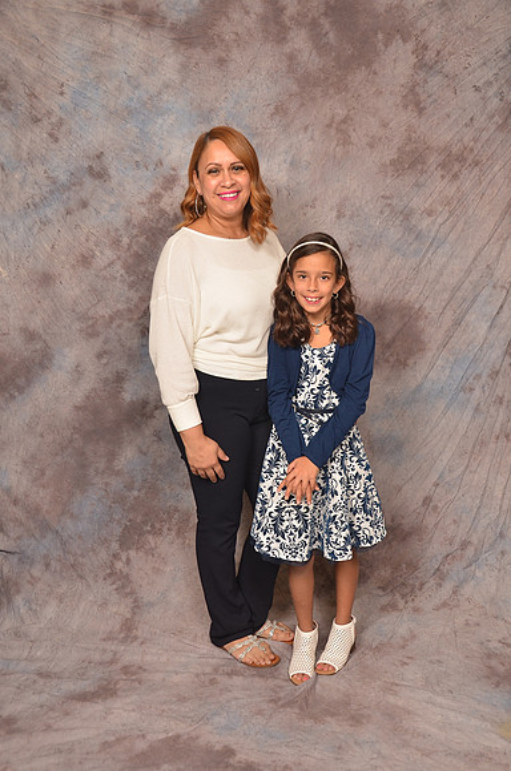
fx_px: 802
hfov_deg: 35.3
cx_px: 256
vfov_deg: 51.4
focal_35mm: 38
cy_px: 386
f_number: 5.6
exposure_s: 1/60
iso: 200
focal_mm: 25
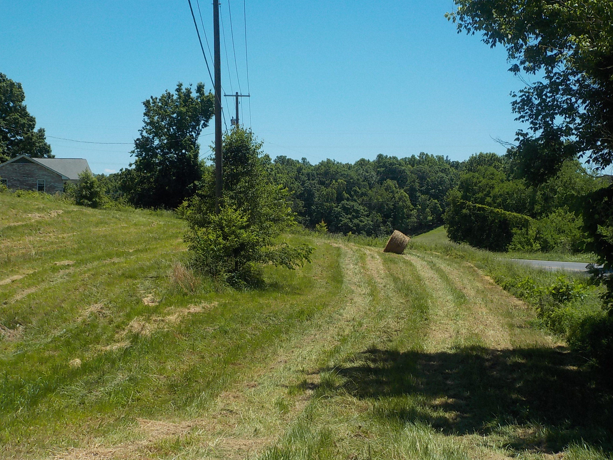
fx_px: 1027
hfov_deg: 33.2
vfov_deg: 25.2
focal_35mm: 58
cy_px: 230
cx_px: 306
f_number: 4.7
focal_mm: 7.9
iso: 125
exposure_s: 1/800
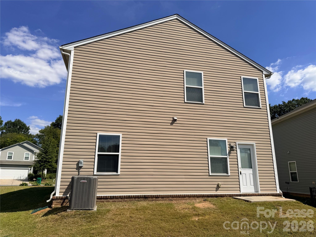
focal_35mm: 24
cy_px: 118
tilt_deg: +13.8
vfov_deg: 56.8
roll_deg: +0.0
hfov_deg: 71.6
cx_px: 158
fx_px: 219
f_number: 1.78
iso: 80
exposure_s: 1/8130
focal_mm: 6.76
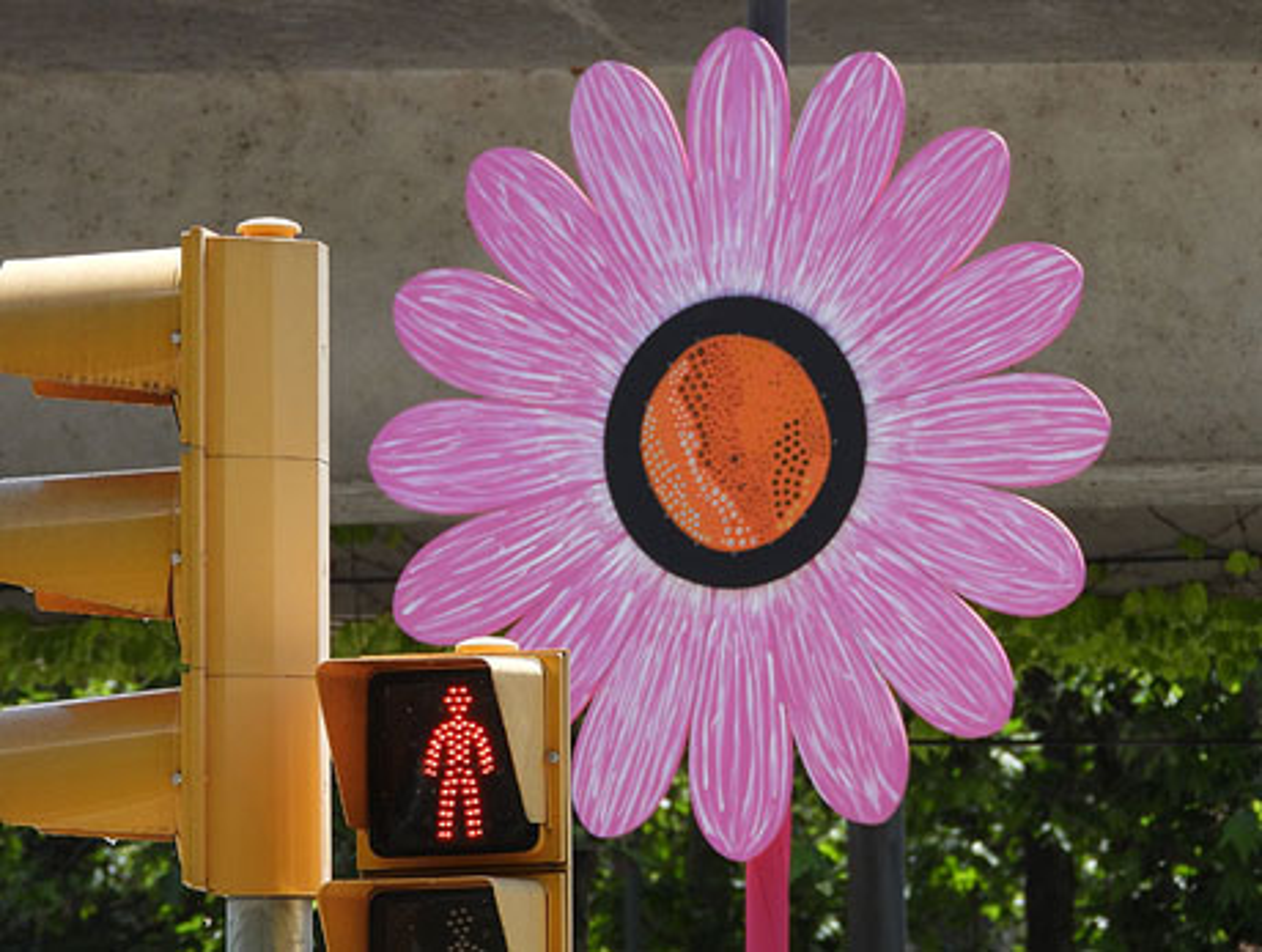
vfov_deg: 3.4
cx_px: 631
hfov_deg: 4.6
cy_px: 476
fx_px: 15819
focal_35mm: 433
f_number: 5
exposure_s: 1/320
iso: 100
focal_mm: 77.8
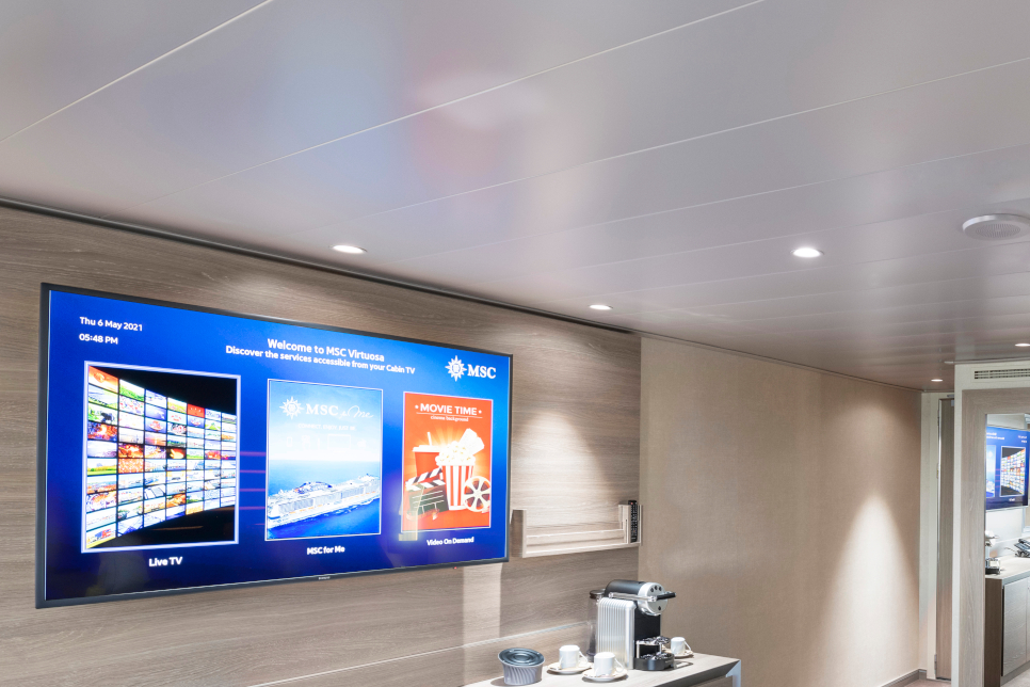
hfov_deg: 57.9
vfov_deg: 44.1
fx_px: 830
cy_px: 476
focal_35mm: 29
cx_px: 851
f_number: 11
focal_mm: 14
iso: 400
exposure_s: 1/4
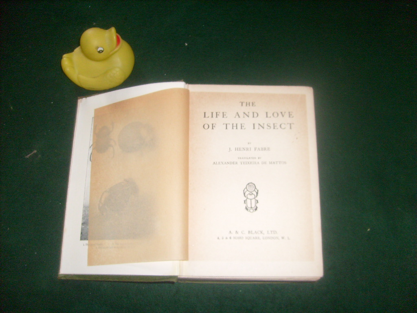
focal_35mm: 35
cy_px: 156
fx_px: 422
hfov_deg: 52.6
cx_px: 208
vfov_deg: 40.7
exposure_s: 1/45
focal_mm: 5.8
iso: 100
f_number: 2.8
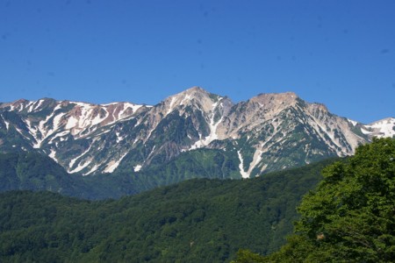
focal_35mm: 80
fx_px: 872
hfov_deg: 25.5
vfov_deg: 17.2
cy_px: 132
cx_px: 198
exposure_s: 1/350
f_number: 9.5
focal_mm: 53
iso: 200
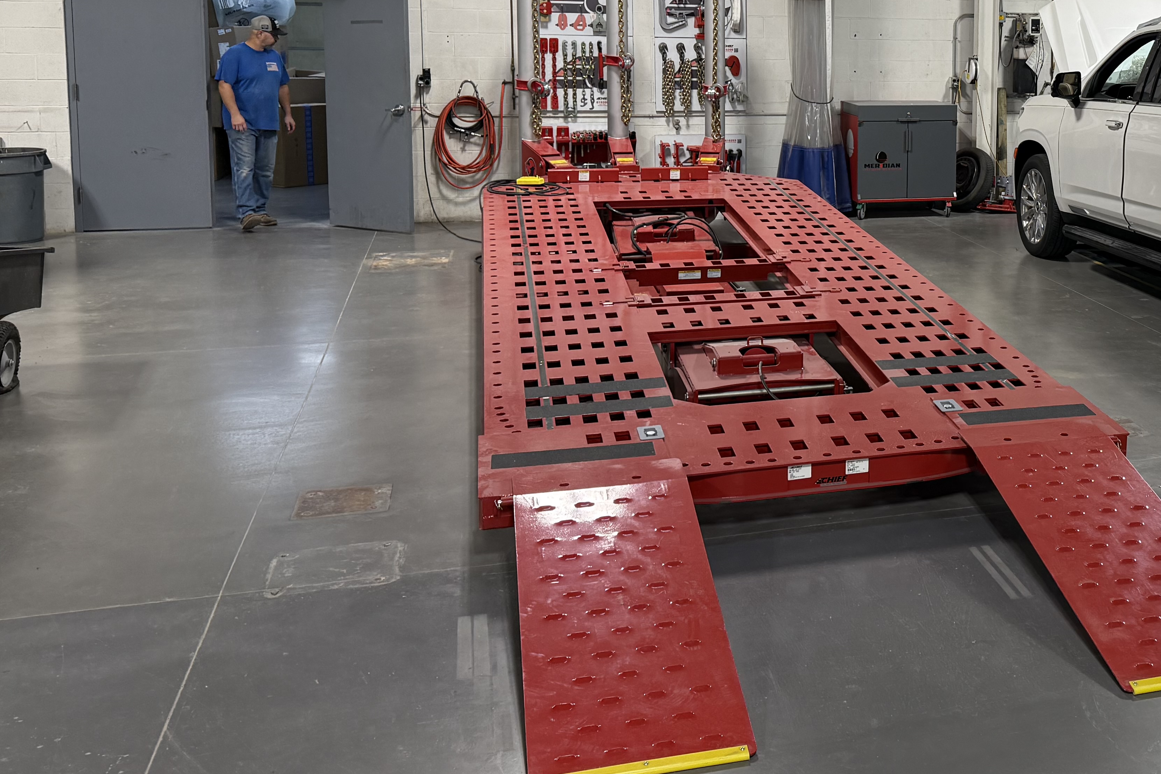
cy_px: 169
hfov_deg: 42.4
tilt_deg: -6.2
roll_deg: -0.3
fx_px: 1387
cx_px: 1000
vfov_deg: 30.5
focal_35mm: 43
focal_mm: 6.76
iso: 160
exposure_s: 1/232
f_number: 1.78
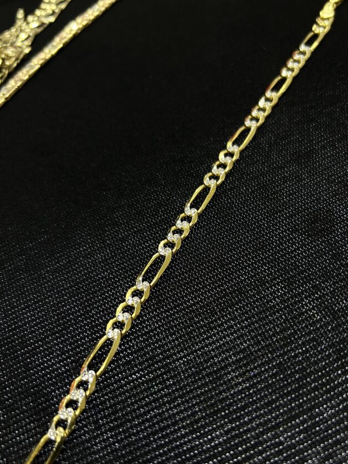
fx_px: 429
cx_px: 195
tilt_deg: -57.2
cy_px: 269
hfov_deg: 44.1
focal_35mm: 32
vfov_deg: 56.5
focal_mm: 5.7
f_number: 1.5
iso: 125
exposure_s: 1/120
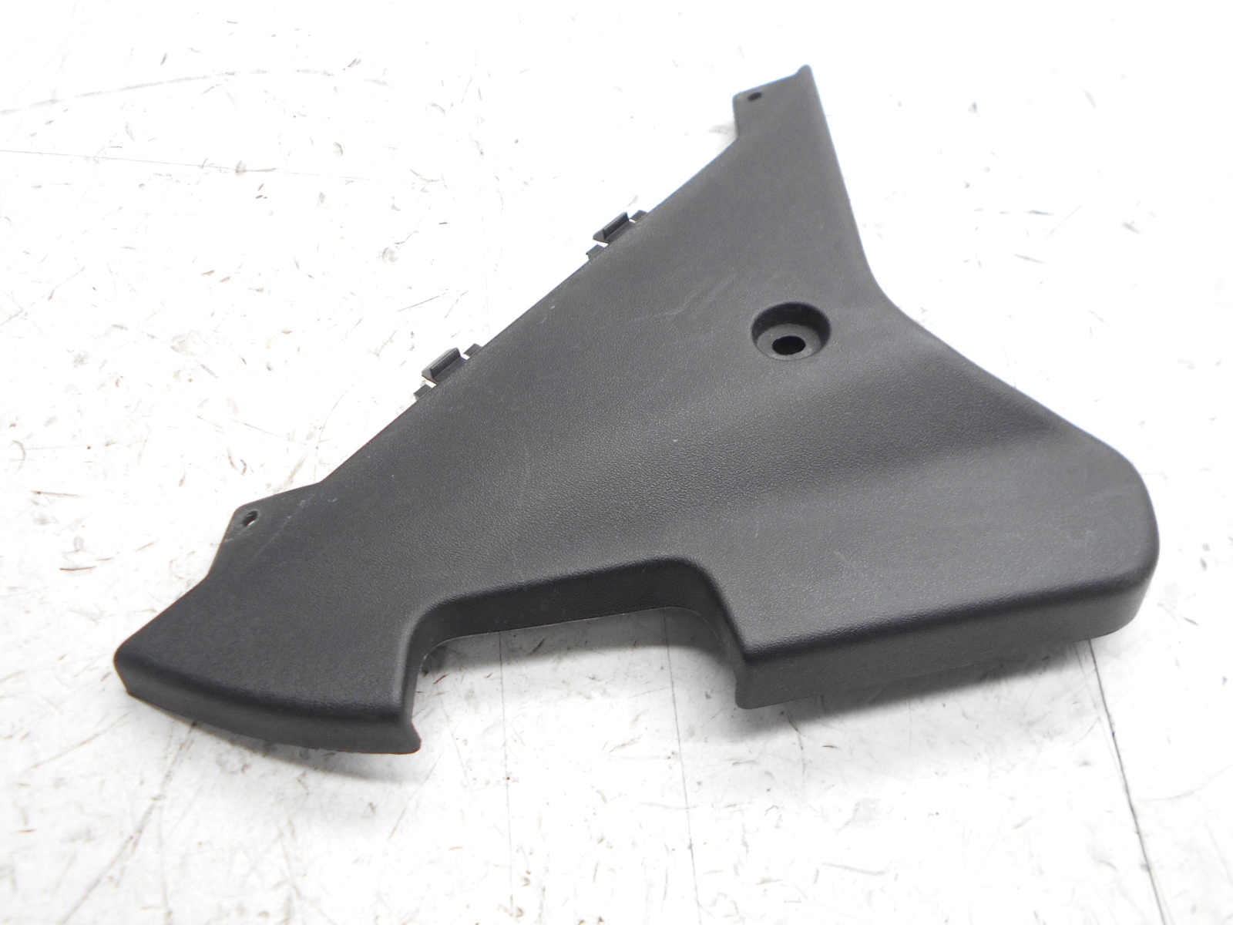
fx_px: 1069
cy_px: 462
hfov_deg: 60.0
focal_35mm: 30
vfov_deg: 46.8
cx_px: 616
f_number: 3.4
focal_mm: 5.1
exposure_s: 1/30
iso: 125
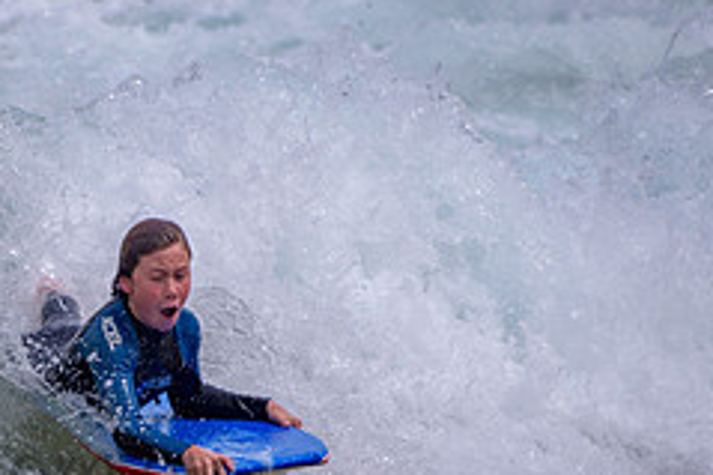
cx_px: 103
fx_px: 29449
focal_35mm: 1488
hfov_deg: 1.4
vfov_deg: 0.9
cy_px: 362
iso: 72
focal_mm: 500
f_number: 5.6
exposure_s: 1/2000
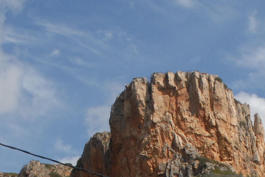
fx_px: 995
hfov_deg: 15.2
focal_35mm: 135
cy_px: 316
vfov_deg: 9.7
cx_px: 166
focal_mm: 24
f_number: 10
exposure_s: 1/640
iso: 400
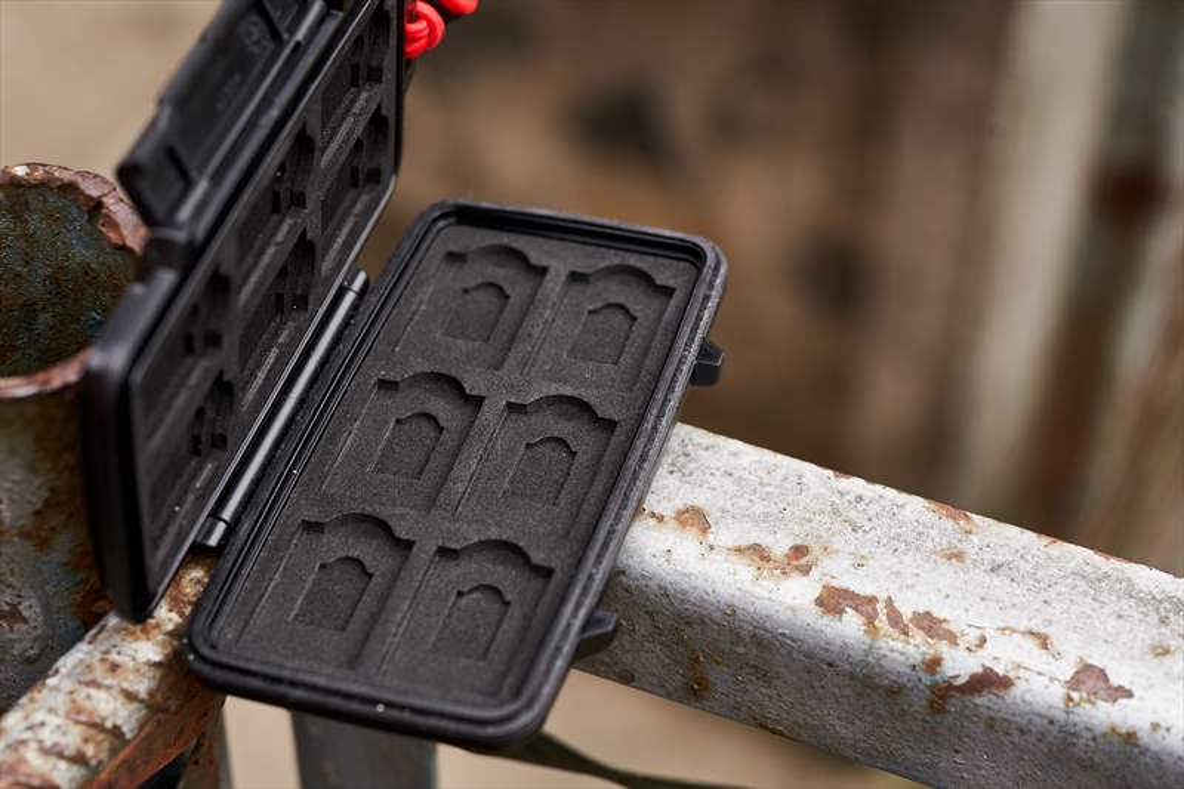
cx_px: 592
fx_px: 2302
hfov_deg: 28.8
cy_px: 394
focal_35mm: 70
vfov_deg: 19.4
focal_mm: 70
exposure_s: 1/100
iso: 200
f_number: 5
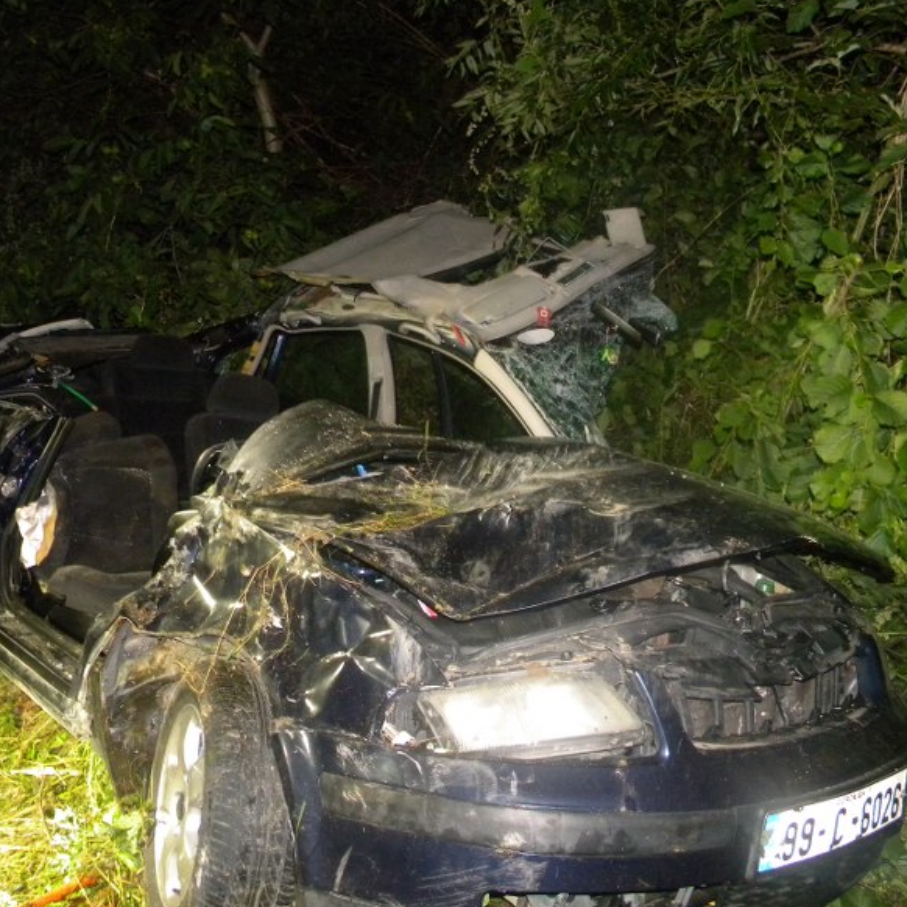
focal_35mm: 34
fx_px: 1008
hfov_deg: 48.2
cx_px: 365
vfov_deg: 48.5
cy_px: 450
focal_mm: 5
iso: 508
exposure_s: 1/8
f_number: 3.5
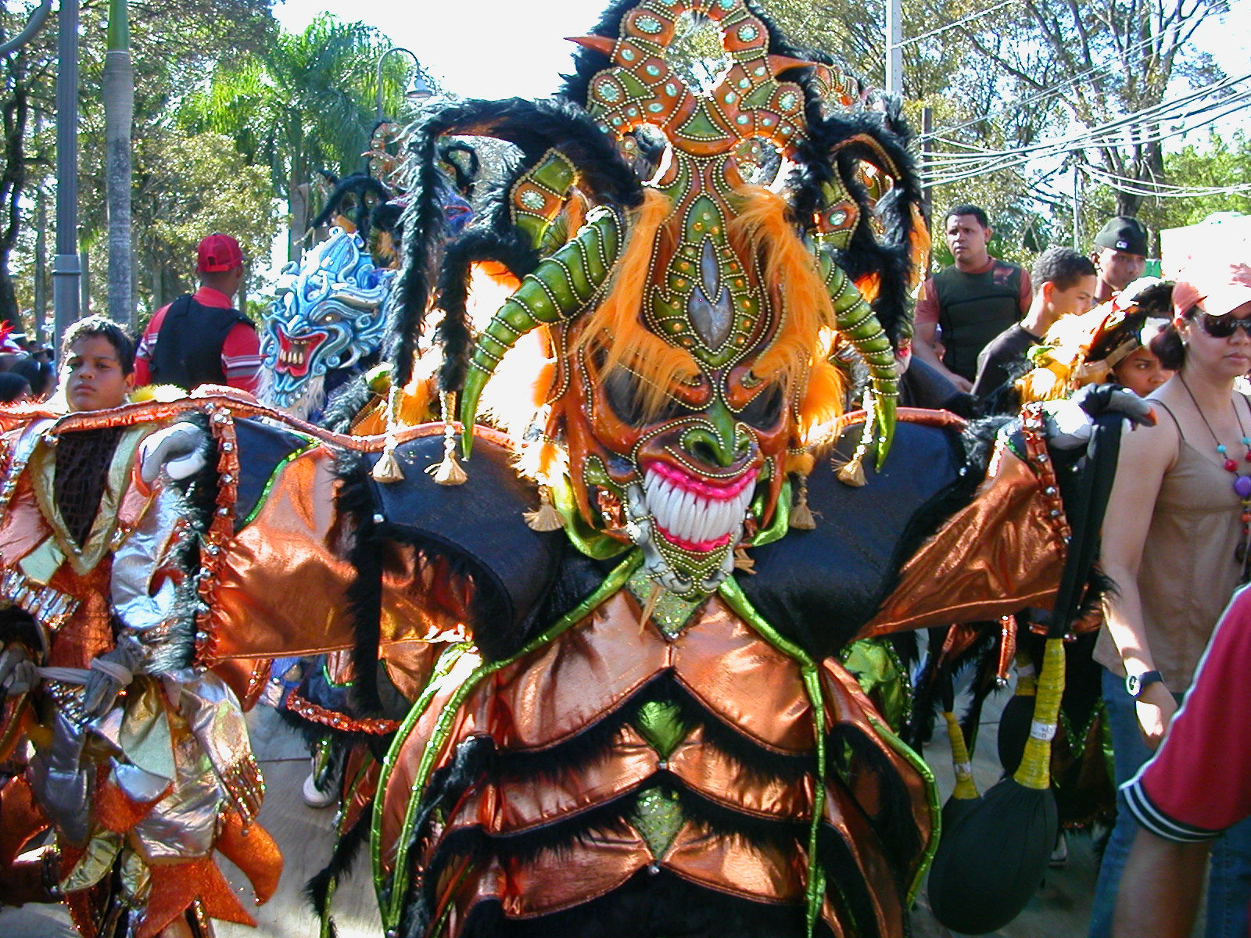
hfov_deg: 50.1
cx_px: 626
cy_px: 469
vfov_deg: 38.7
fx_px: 1337
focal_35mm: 37
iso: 100
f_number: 2.7
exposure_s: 1/211
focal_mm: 5.6
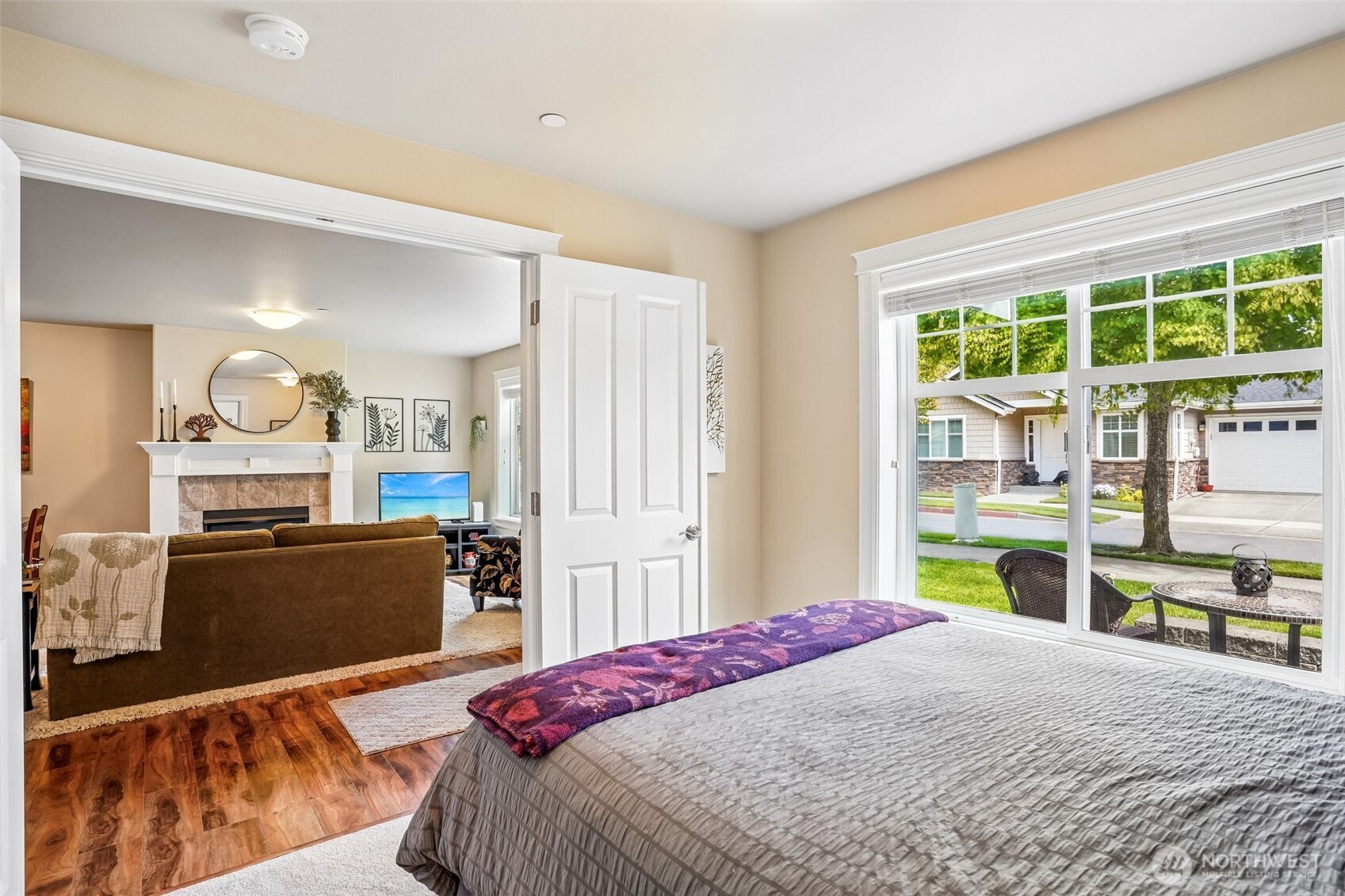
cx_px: 672
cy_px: 448
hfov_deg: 93.3
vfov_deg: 70.4
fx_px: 635
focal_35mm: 17
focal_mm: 17
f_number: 8
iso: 400
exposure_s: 1/20
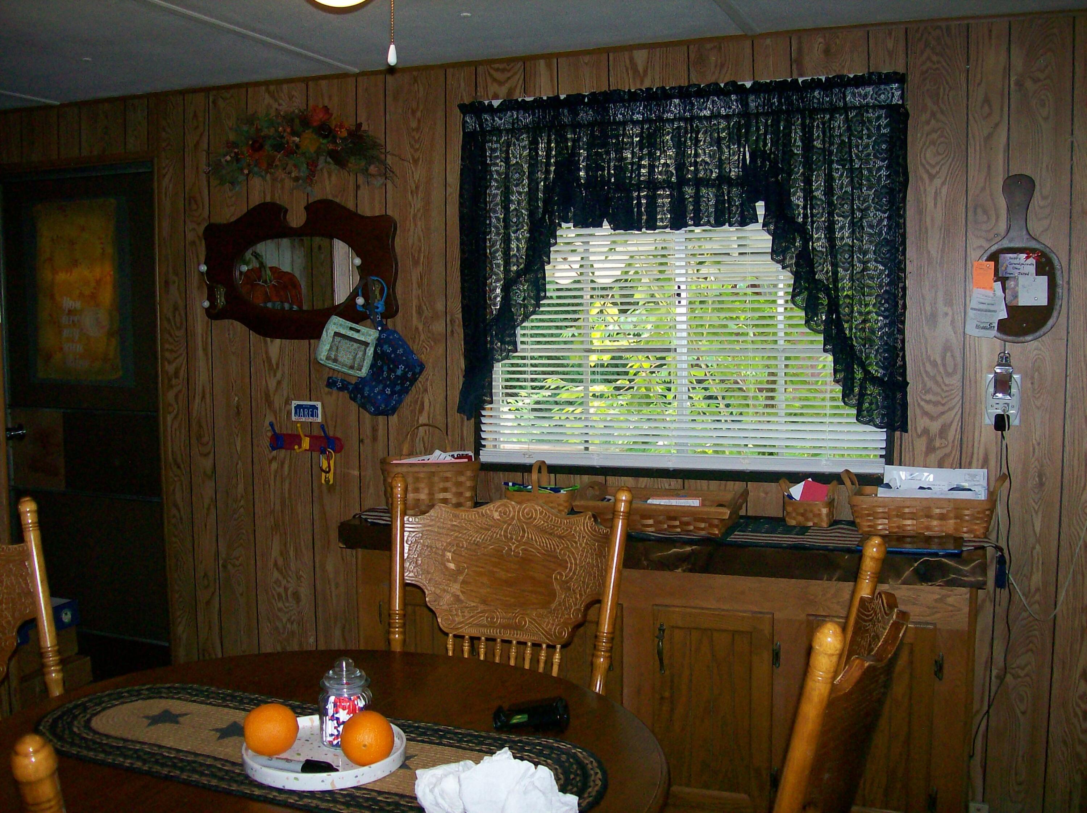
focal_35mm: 36
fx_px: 1130
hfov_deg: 51.4
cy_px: 406
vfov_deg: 39.6
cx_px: 544
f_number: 2.7
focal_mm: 6
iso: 140
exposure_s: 1/64
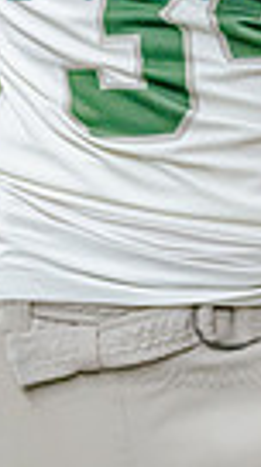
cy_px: -143
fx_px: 5045
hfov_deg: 3.0
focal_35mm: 408
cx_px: 262
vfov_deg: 5.3
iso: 3200
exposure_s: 1/1250
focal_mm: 70
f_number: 2.8
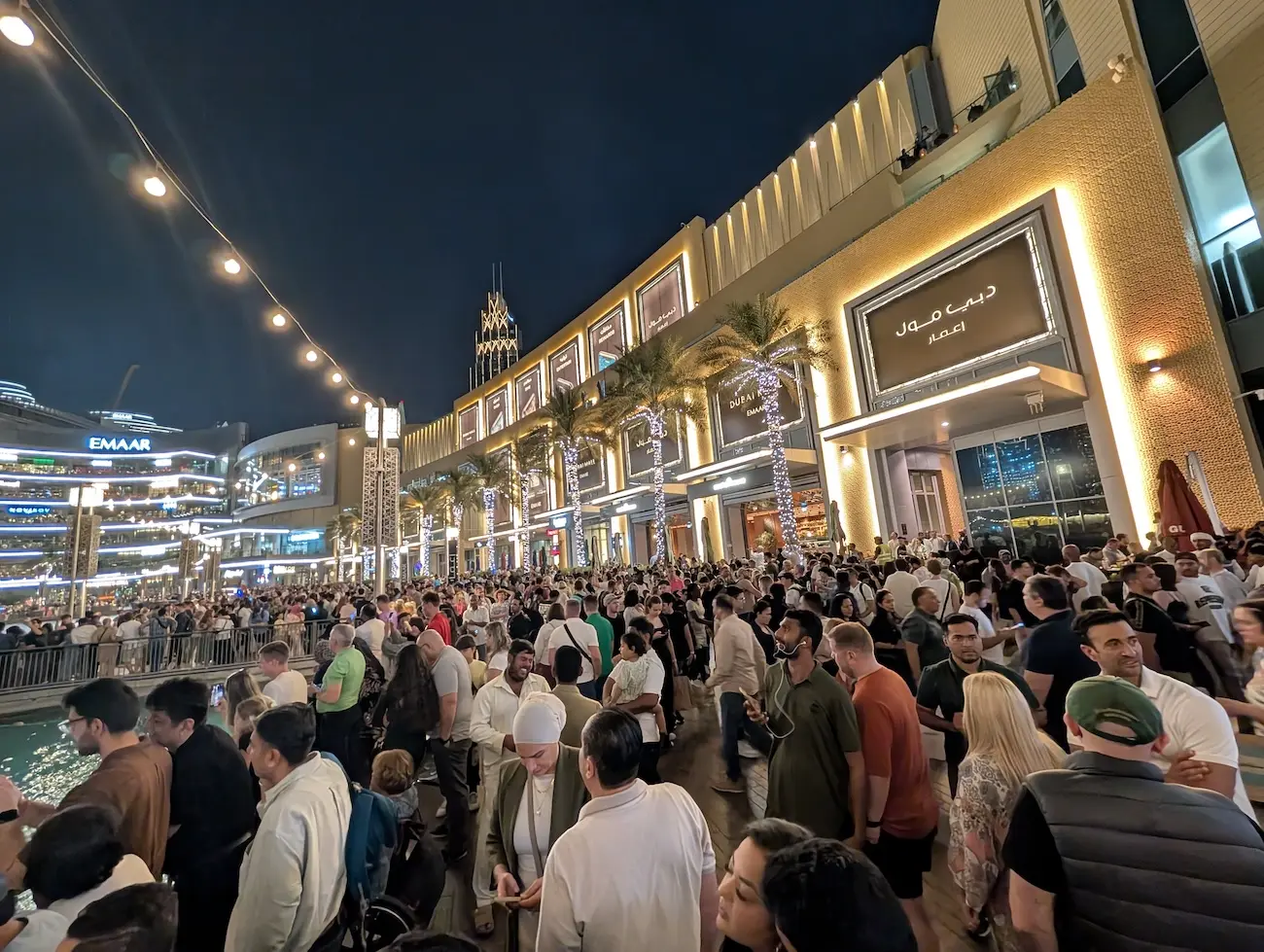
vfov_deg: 94.6
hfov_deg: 110.5
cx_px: 632
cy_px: 476
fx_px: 439
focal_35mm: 12
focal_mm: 2.02
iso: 164
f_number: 1.7
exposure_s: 1/25
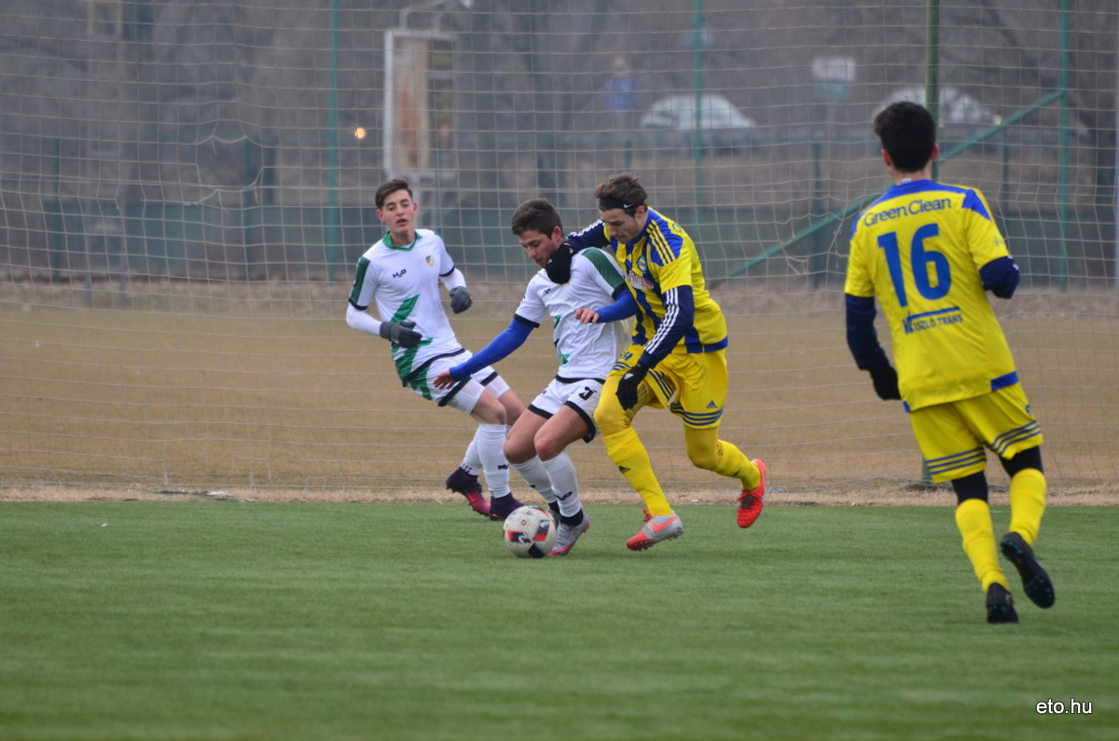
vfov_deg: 3.0
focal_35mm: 450
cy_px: 370
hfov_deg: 4.6
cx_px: 560
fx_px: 13960
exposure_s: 1/1000
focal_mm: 300
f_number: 5.6
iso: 800
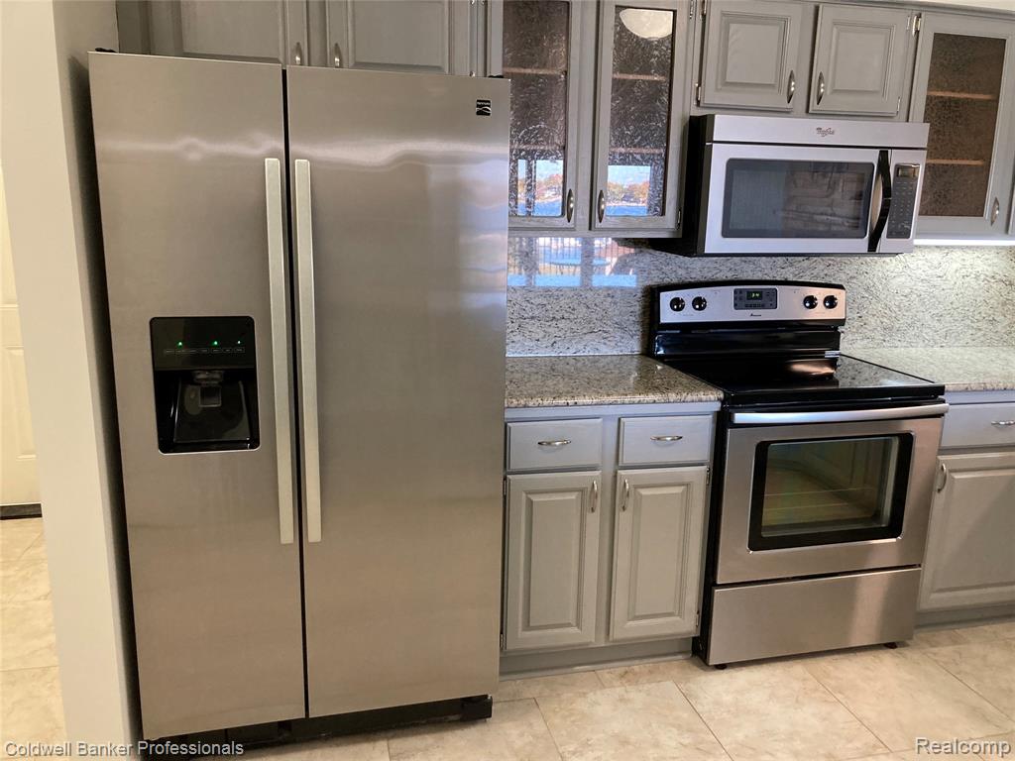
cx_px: 508
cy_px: 380
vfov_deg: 49.7
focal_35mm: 28
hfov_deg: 63.4
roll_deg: -2.1
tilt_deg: -12.2
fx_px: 821
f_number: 1.8
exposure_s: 1/60
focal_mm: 3.99
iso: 200
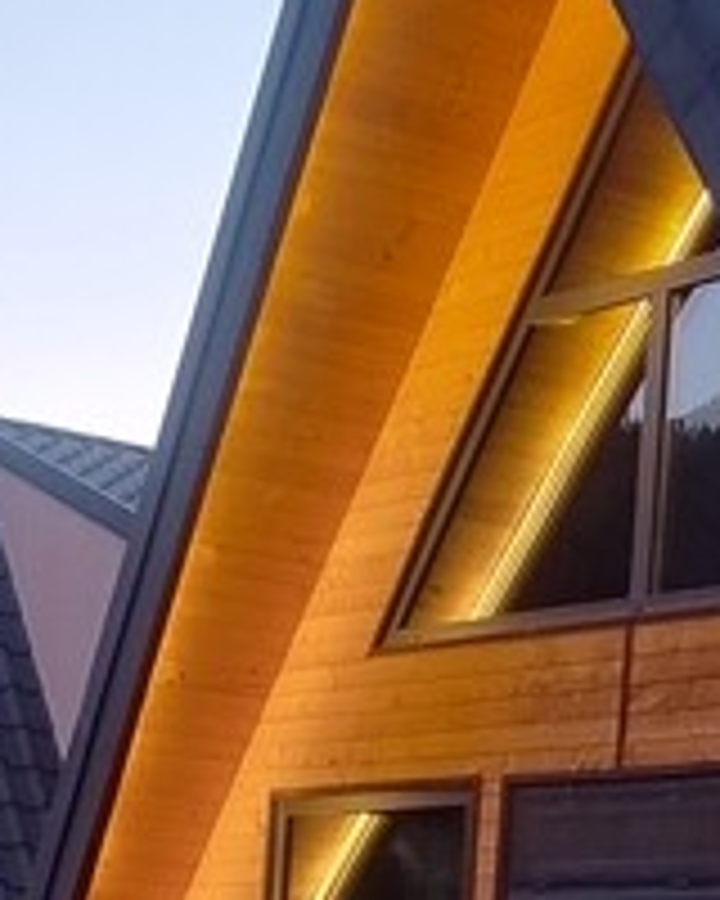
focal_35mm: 120
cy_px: 1240
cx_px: 292
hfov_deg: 12.8
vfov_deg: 15.1
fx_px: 3196
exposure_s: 1/100
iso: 575
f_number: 1.8
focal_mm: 5.56
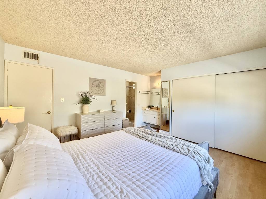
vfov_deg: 85.7
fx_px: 108
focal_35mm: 14
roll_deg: -1.2
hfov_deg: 102.1
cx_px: 133
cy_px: 100
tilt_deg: -0.3
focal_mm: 2.22
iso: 200
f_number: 2.2
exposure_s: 1/120
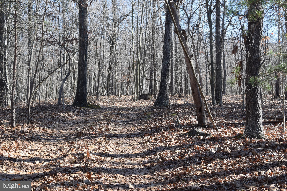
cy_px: 96
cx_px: 144
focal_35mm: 52
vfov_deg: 25.7
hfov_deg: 37.9
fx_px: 418
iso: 400
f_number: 8
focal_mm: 35
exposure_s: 1/250
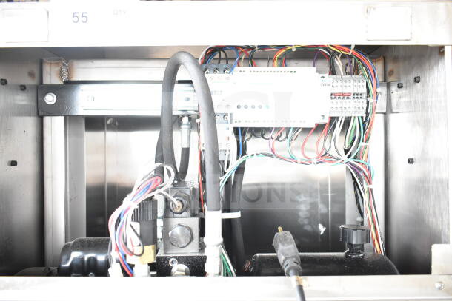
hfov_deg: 61.9
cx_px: 226
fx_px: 377
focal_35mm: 30
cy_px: 150
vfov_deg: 43.6
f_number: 3.8
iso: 1600
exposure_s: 1/40
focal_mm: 20
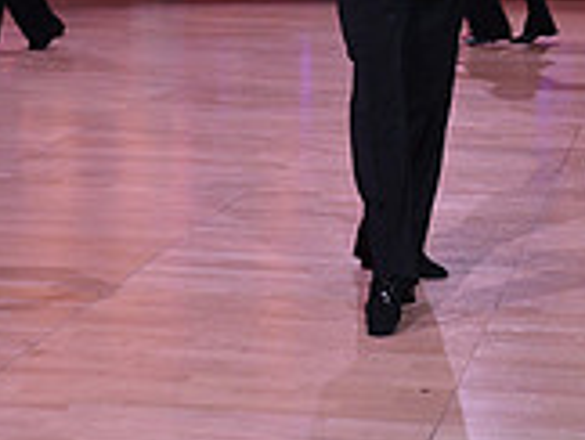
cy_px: -186
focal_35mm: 110
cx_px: 394
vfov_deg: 12.9
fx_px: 1862
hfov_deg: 17.8
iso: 1600
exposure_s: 1/250
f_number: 5
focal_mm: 32
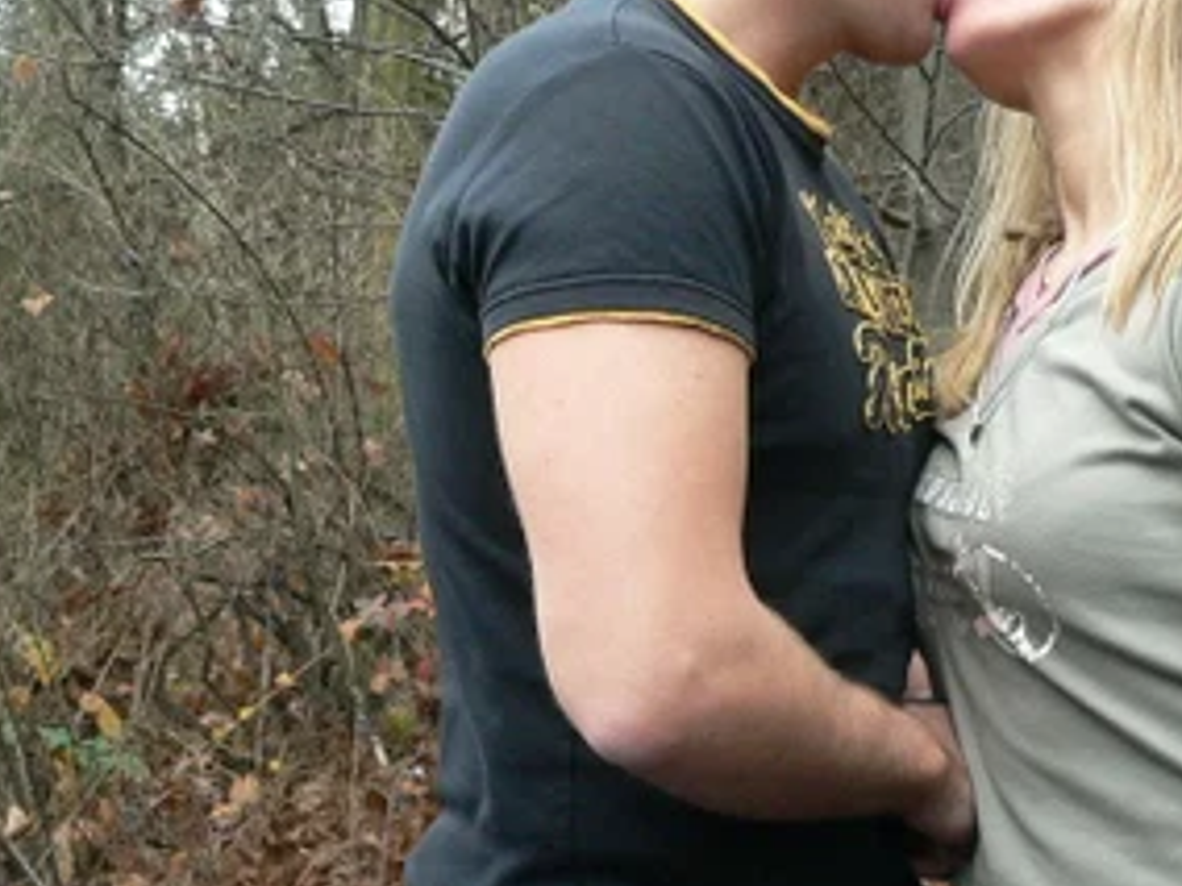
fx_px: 2595
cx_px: 787
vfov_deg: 19.4
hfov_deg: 25.5
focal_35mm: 76
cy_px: 420
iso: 200
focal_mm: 6
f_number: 2.8
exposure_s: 1/80
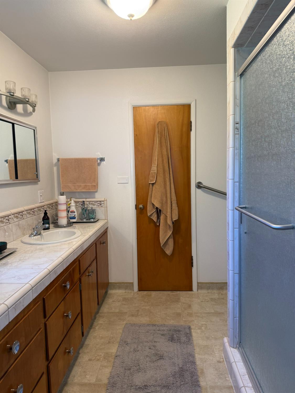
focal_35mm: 24
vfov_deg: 71.6
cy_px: 196
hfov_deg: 56.8
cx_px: 148
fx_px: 273
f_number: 1.78
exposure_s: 1/60
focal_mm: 6.76
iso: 125
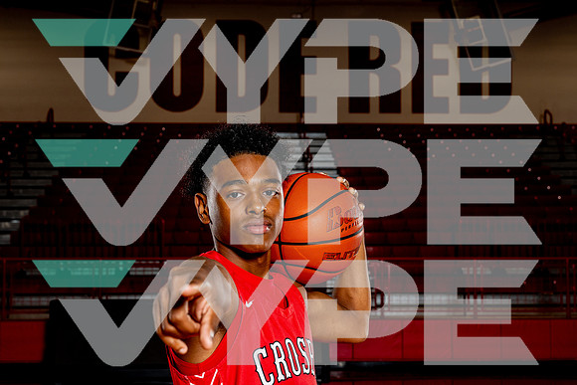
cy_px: 193
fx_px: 948
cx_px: 288
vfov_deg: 22.9
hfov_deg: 33.8
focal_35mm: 59
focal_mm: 59
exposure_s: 1/250
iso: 400
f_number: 8
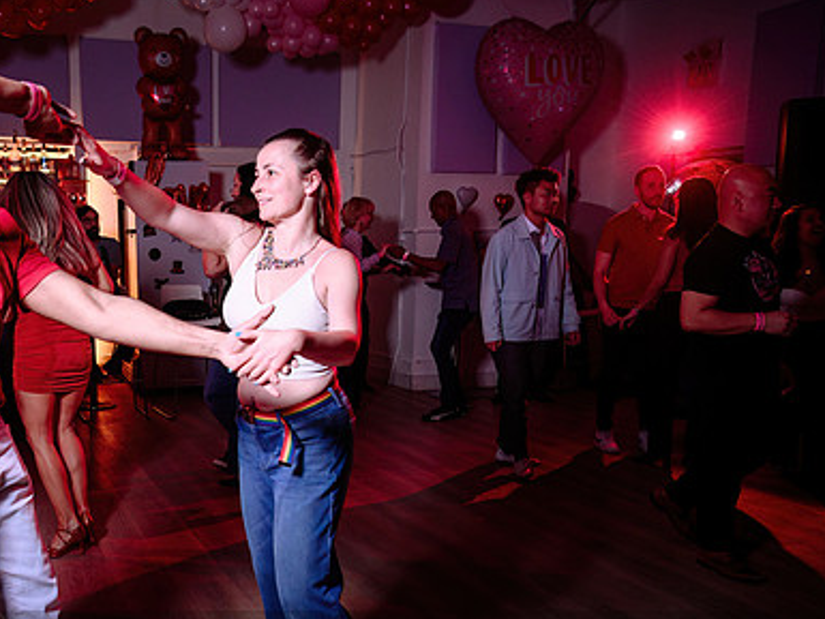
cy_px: 388
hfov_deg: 48.8
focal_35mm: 37
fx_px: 882
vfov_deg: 38.4
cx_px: 242
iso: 640
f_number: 3.5
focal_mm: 24
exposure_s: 1/125
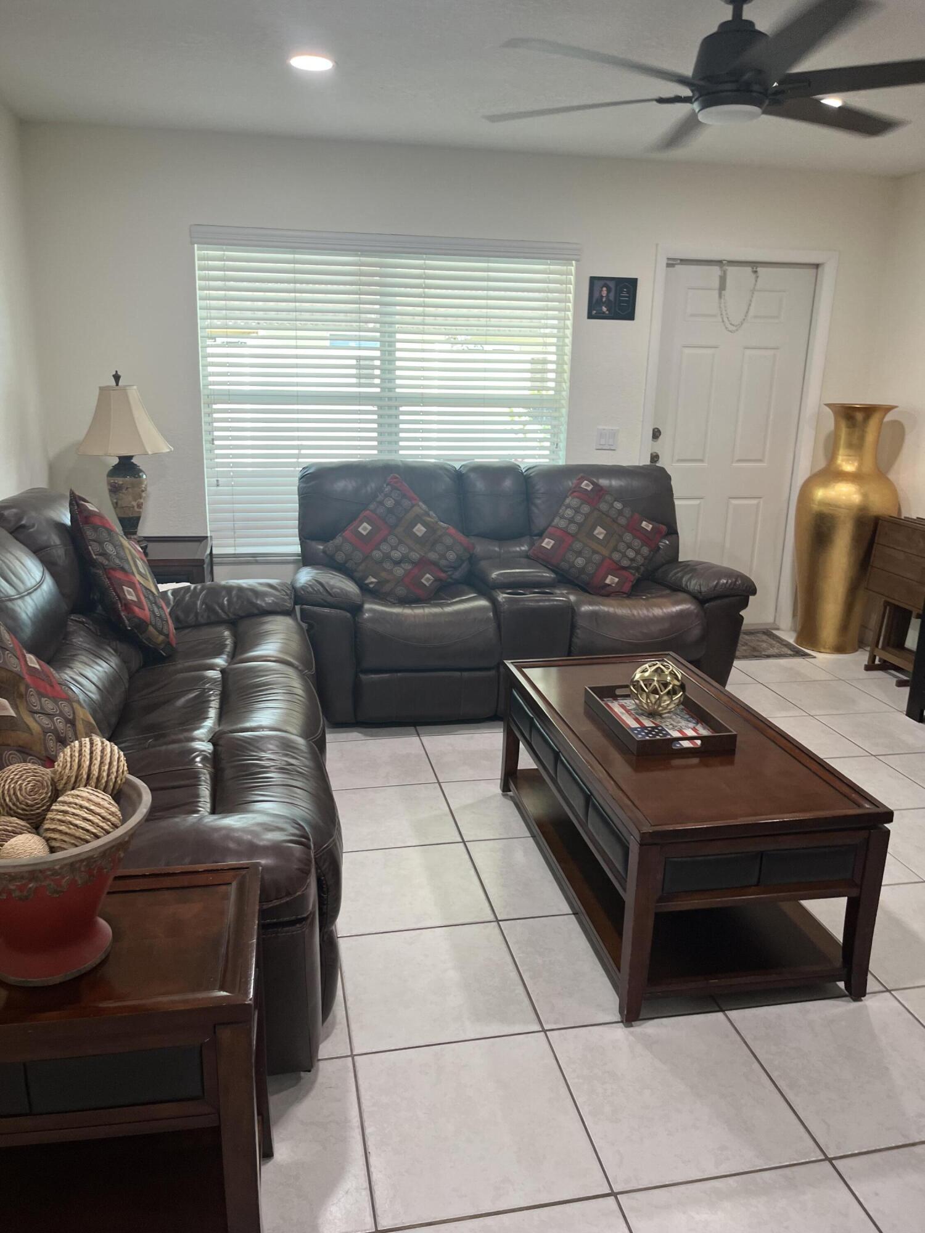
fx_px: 926
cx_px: 462
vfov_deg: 67.3
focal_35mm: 26
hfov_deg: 53.1
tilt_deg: -12.3
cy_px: 616
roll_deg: -2.9
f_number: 1.6
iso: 80
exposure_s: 1/60
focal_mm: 5.1
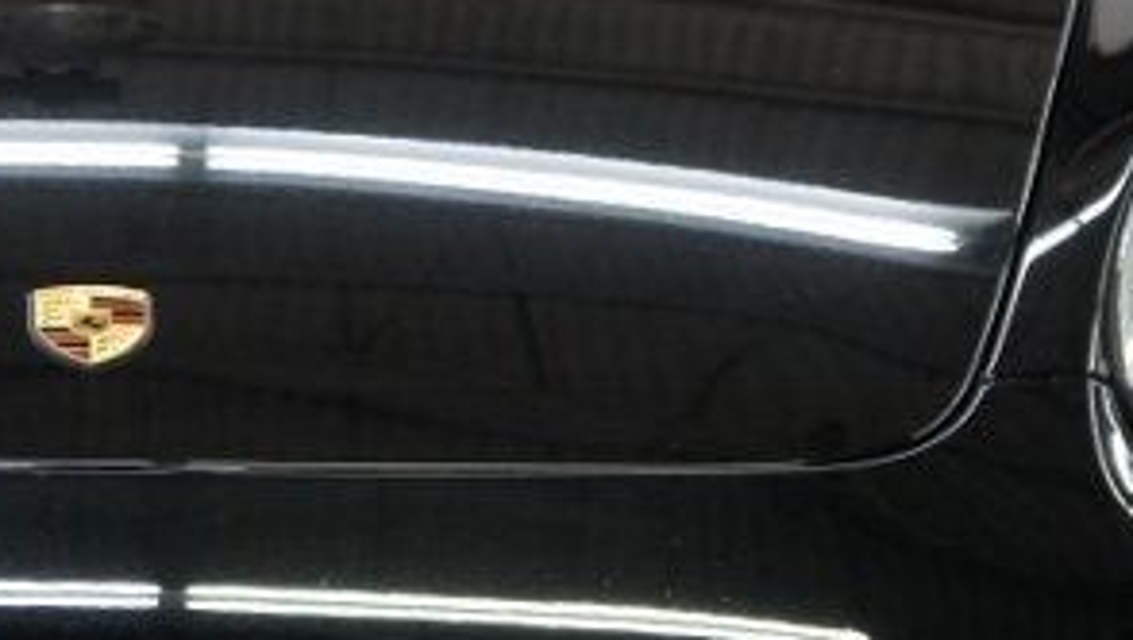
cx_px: 131
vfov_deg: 8.0
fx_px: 4601
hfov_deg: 13.9
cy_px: 399
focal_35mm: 153
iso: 400
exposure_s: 1/50
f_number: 4
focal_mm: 28
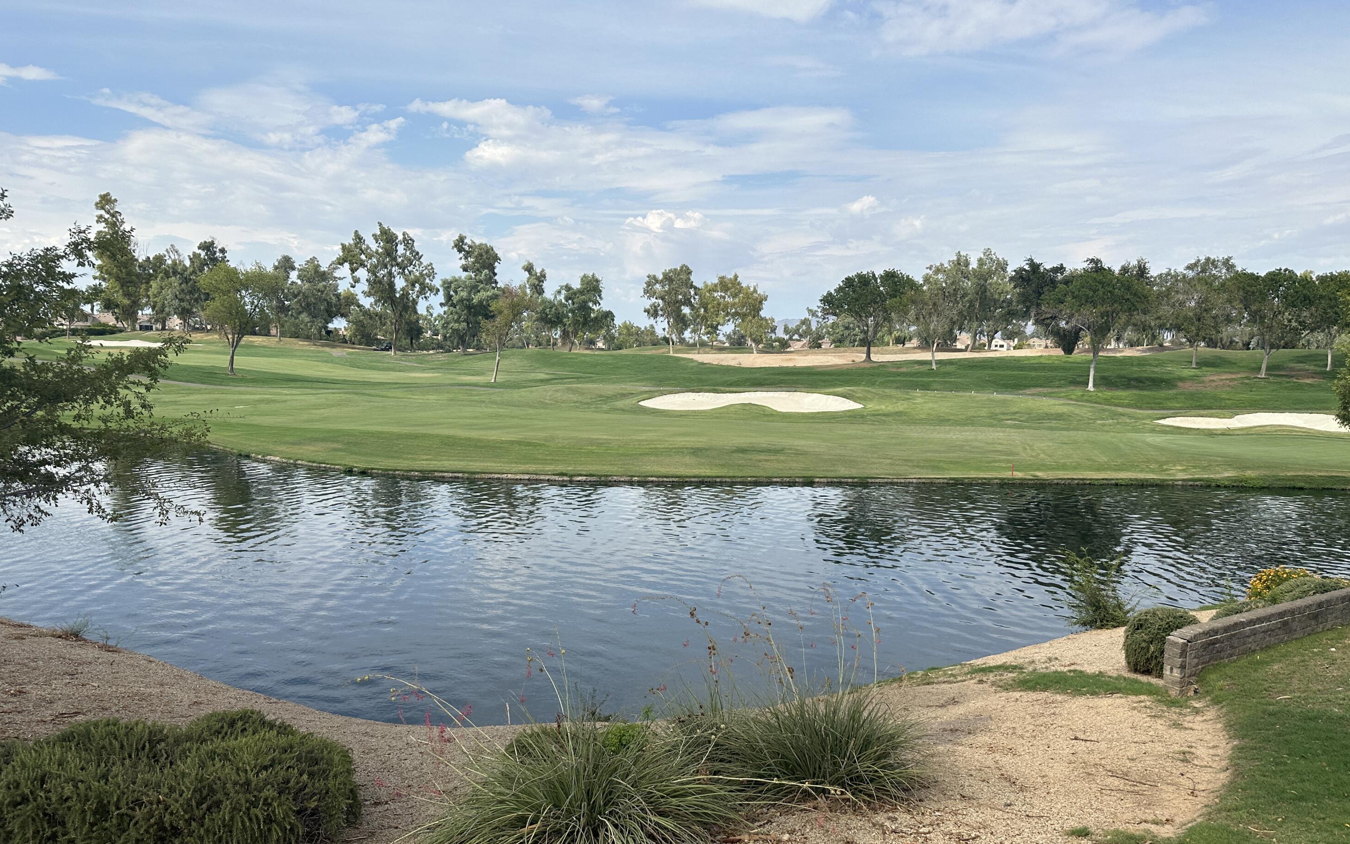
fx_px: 957
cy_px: 500
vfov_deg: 47.4
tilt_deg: -9.3
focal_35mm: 26
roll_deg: -0.2
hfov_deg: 70.4
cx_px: 677
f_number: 1.78
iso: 80
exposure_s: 1/4545
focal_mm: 6.86
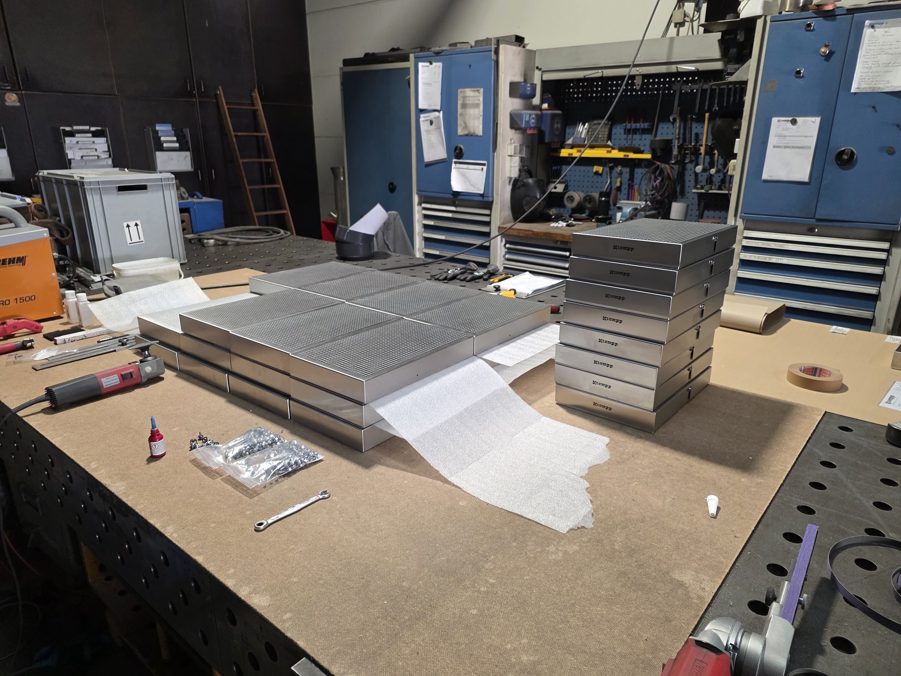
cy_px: 338
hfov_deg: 73.9
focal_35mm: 23
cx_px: 450
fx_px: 599
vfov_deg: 58.9
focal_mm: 6.25
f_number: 1.7
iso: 320
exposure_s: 1/100
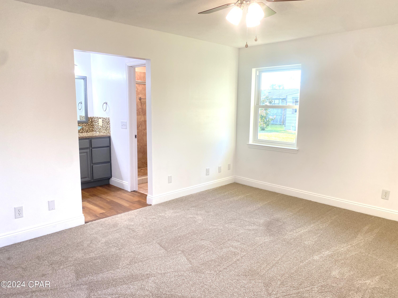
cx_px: 199
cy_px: 149
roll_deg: -0.7
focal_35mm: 26
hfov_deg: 67.3
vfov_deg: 53.1
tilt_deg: -8.9
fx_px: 299
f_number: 1.8
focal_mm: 4.25
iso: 100
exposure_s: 1/120
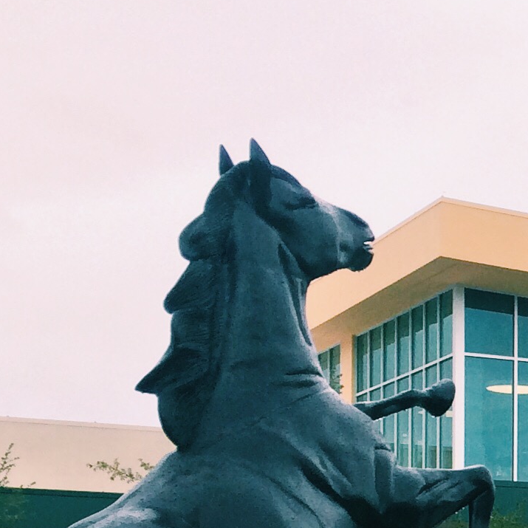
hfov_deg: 13.0
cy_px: 656
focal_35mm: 117
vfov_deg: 14.4
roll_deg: +0.9
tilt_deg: -0.1
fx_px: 2019
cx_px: 1036
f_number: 2.2
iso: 32
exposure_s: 1/586
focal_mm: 4.15
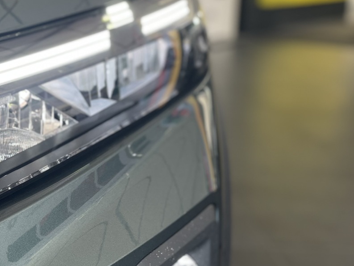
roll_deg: -0.8
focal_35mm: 59
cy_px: 83
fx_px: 603
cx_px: 23
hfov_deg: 30.9
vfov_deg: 24.7
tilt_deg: -12.3
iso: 50
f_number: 1.6
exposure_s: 1/96
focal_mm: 4.2
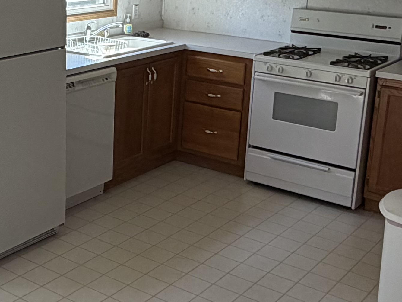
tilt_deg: -13.0
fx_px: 697
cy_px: 89
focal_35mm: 60
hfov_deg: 31.1
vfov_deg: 24.2
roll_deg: -1.0
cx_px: 59
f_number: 2.2
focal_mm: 2.22
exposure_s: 1/121
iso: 64
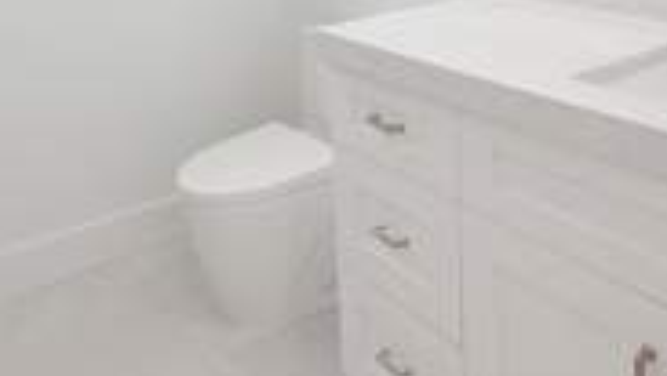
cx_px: 259
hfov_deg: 50.1
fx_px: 708
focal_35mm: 40
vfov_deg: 27.0
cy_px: -51
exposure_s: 1/120
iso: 125
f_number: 2.2
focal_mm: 2.22
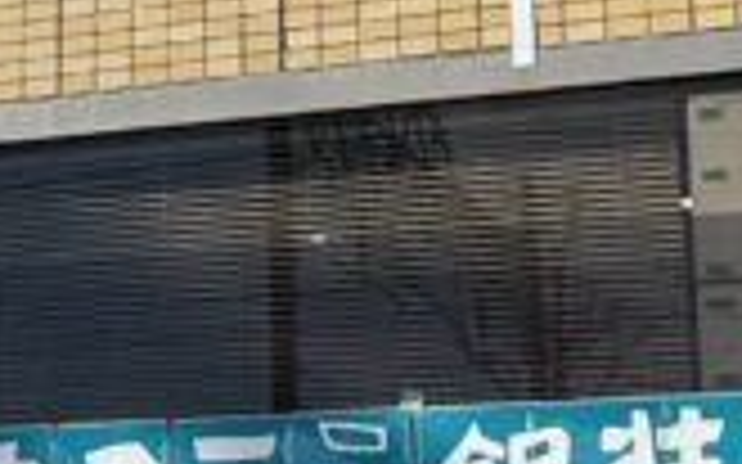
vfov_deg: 11.3
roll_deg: +0.0
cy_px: 113
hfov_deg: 18.1
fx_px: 2325
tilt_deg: +15.4
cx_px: 274
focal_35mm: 115
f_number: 2.2
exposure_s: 1/2494
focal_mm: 2.22
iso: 50
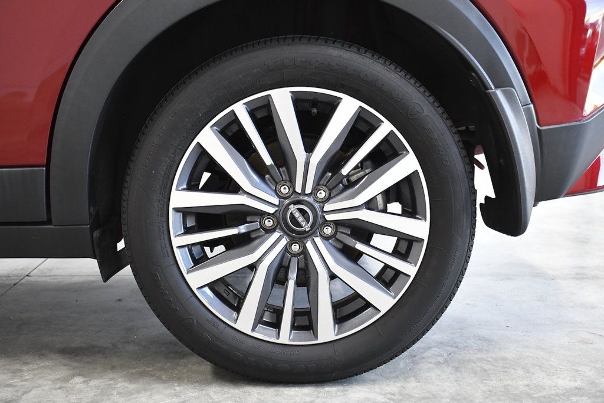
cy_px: 202
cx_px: 302
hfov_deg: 38.9
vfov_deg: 26.5
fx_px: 856
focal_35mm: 51
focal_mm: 34
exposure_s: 1/320
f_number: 4.2
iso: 2500
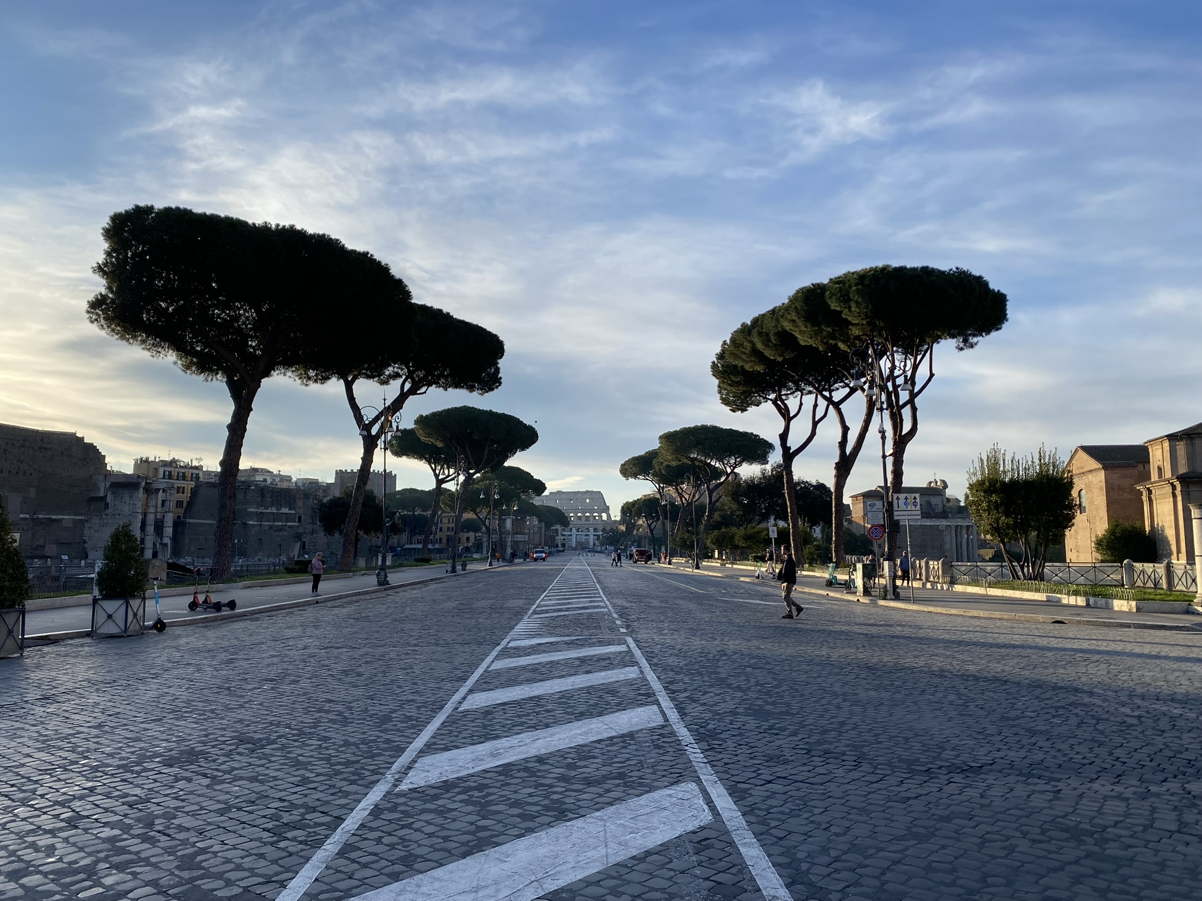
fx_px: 903
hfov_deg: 67.3
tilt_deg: +4.8
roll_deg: -1.7
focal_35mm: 26
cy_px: 450
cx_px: 601
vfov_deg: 53.1
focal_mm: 4.25
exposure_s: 1/1701
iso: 32
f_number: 1.8
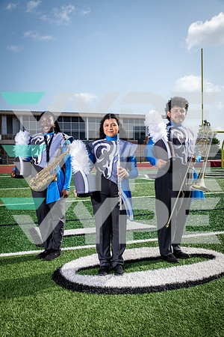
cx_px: 112
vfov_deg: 53.1
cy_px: 168
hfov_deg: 36.9
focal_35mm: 36
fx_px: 336
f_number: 7.1
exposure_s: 1/400
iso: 125
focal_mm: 36
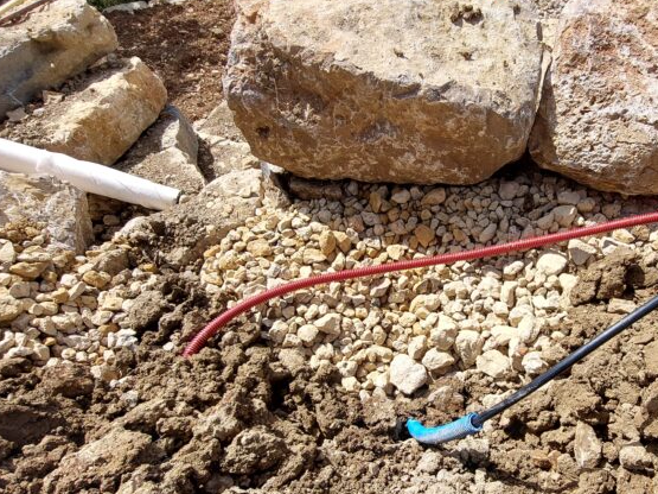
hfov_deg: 69.3
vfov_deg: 56.5
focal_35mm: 24
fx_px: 456
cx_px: 445
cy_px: 289
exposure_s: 1/1391
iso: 50
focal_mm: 1.74
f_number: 2.2
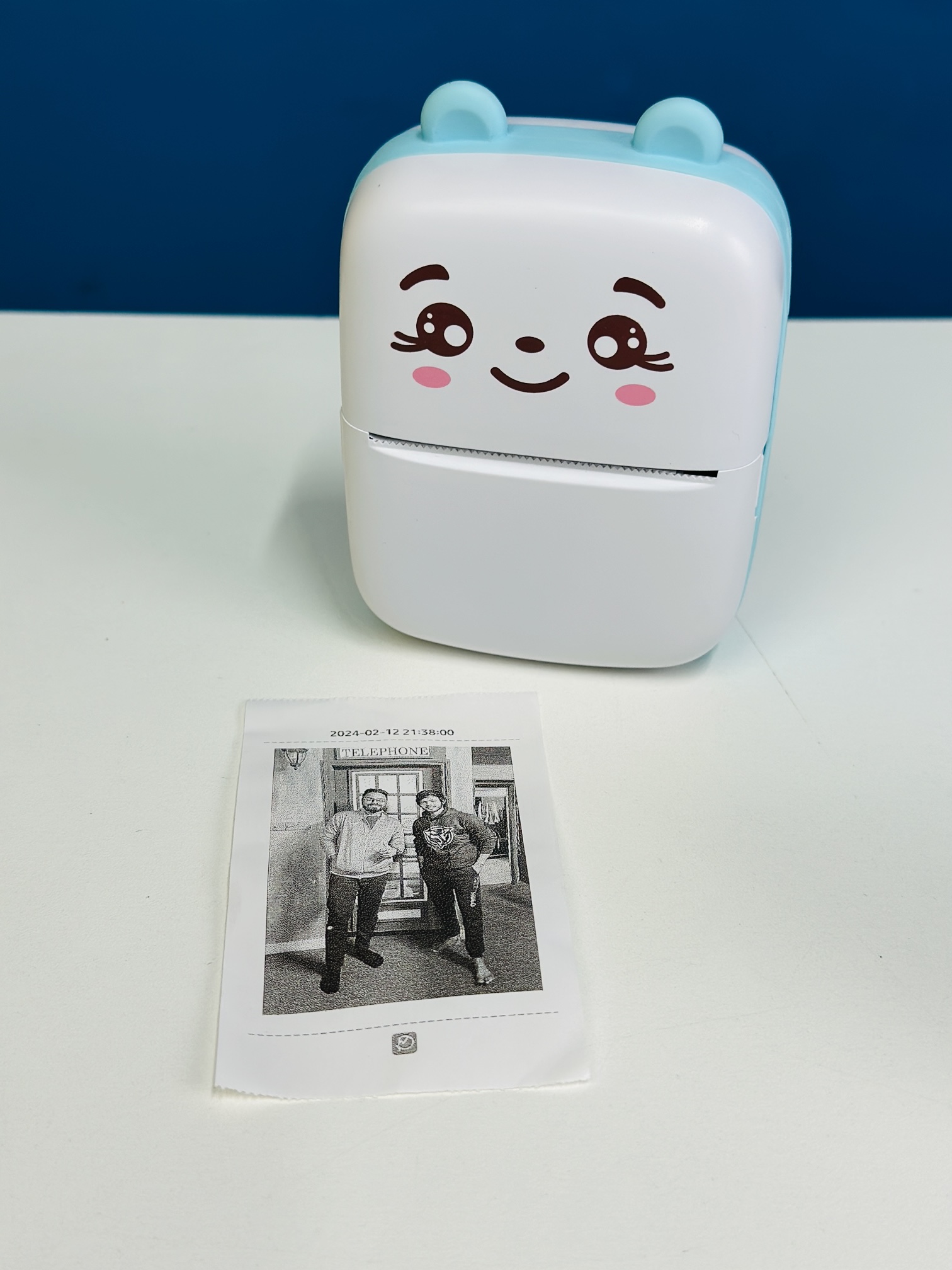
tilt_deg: -34.9
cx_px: 476
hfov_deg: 30.3
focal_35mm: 48
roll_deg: -1.6
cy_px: 635
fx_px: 1760
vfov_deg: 39.7
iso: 64
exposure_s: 1/102
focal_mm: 6.86
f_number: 1.78
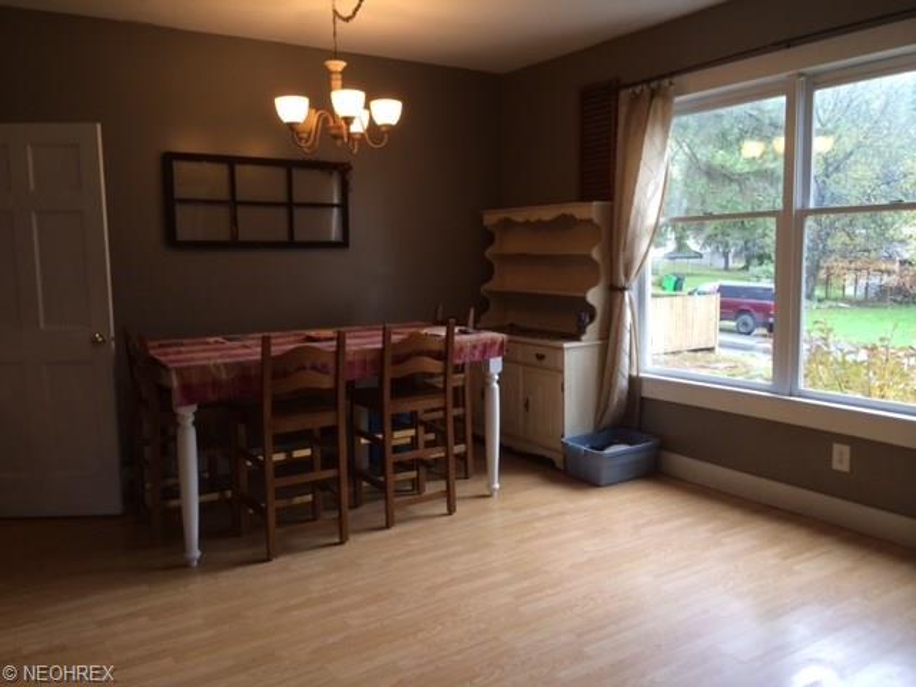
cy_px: 344
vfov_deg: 46.8
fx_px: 794
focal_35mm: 30
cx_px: 458
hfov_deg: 60.0
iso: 40
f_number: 2.2
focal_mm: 4.12
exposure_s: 1/40
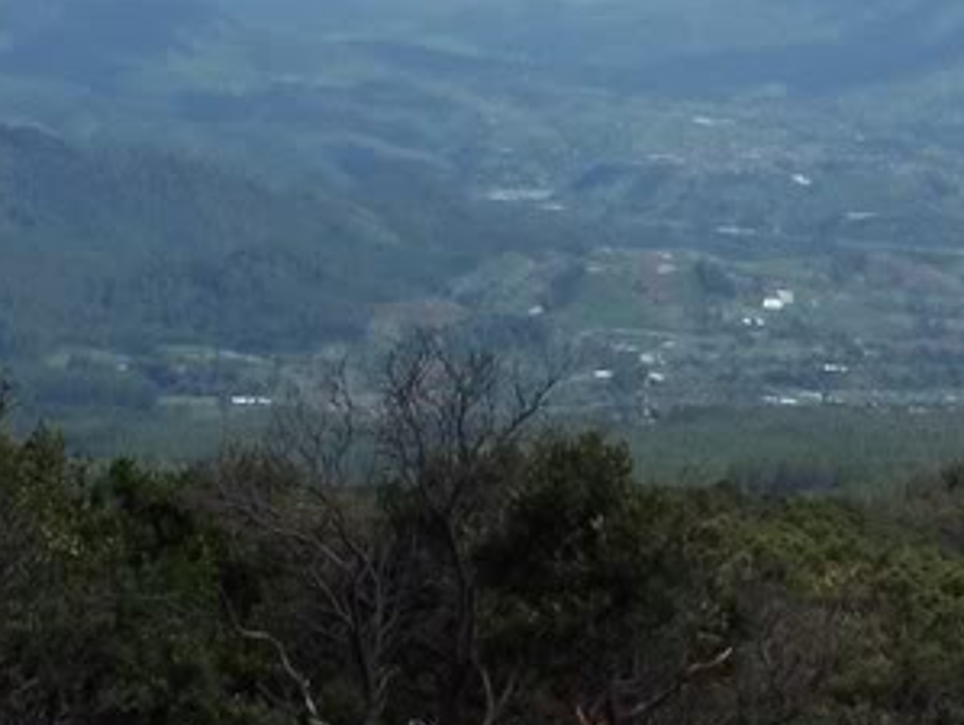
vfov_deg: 8.3
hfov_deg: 11.0
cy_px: 135
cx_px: 684
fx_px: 4991
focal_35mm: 179
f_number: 6.3
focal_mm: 11.1
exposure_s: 1/350
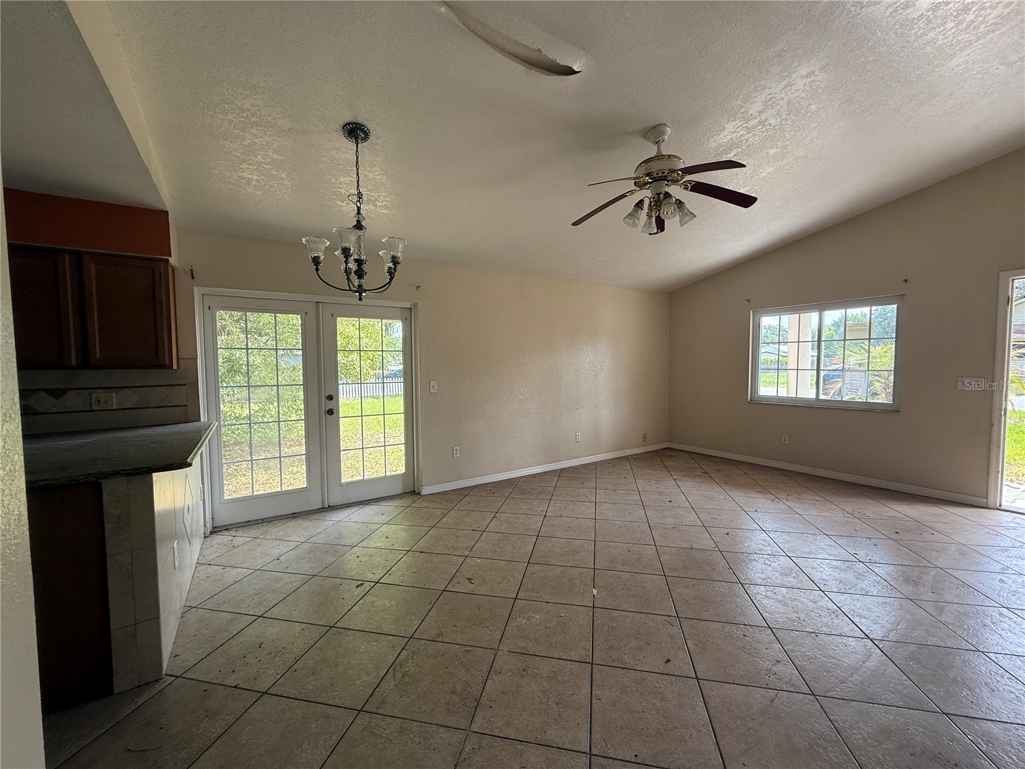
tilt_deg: -2.9
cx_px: 512
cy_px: 384
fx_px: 415
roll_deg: +0.9
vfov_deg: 85.7
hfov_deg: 102.1
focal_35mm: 14
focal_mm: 2.22
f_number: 2.2
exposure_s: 1/132
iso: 64
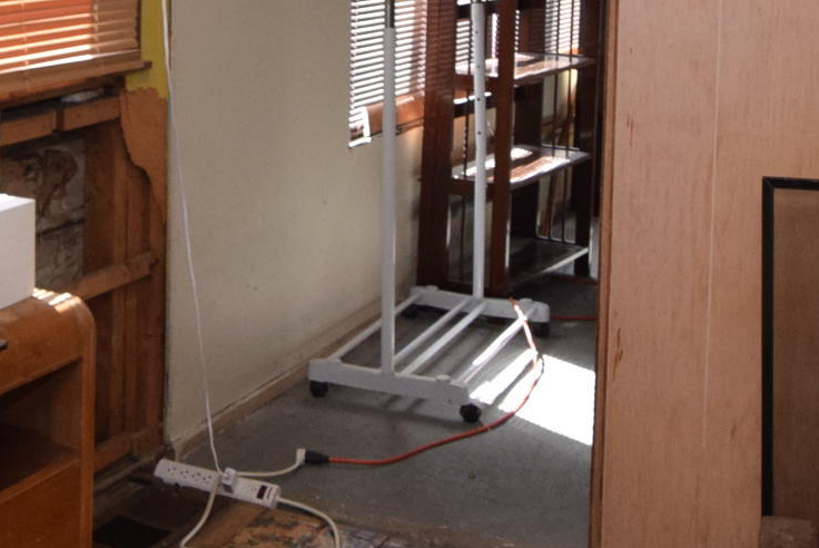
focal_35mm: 61
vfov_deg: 21.4
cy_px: -20
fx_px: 1389
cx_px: 186
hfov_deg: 32.1
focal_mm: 10
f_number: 5.6
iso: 800
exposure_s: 1/125
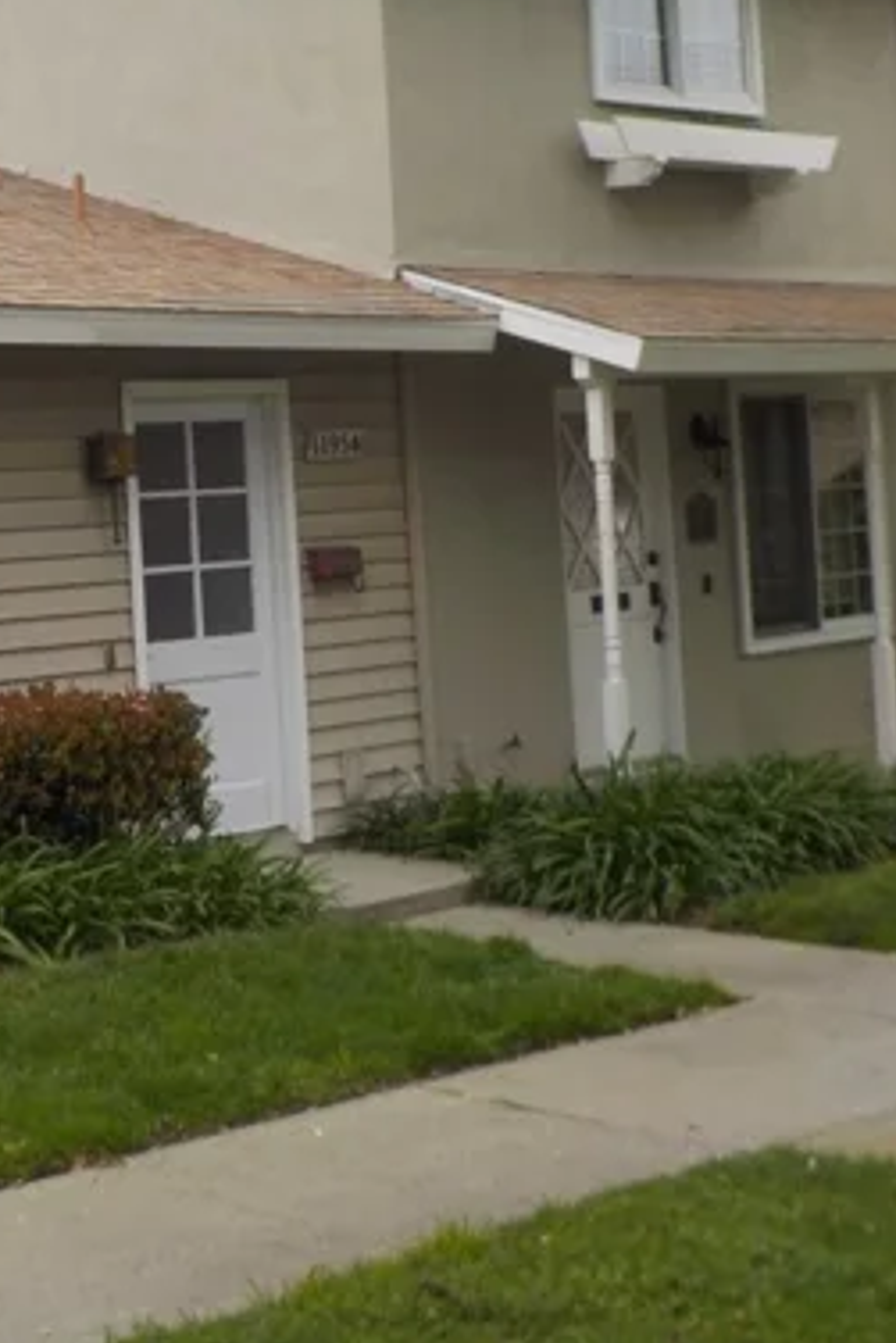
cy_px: 507
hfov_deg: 21.6
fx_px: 2312
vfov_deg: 32.2
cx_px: 137
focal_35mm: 62
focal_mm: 4.1
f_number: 3.3
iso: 125
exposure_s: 1/250
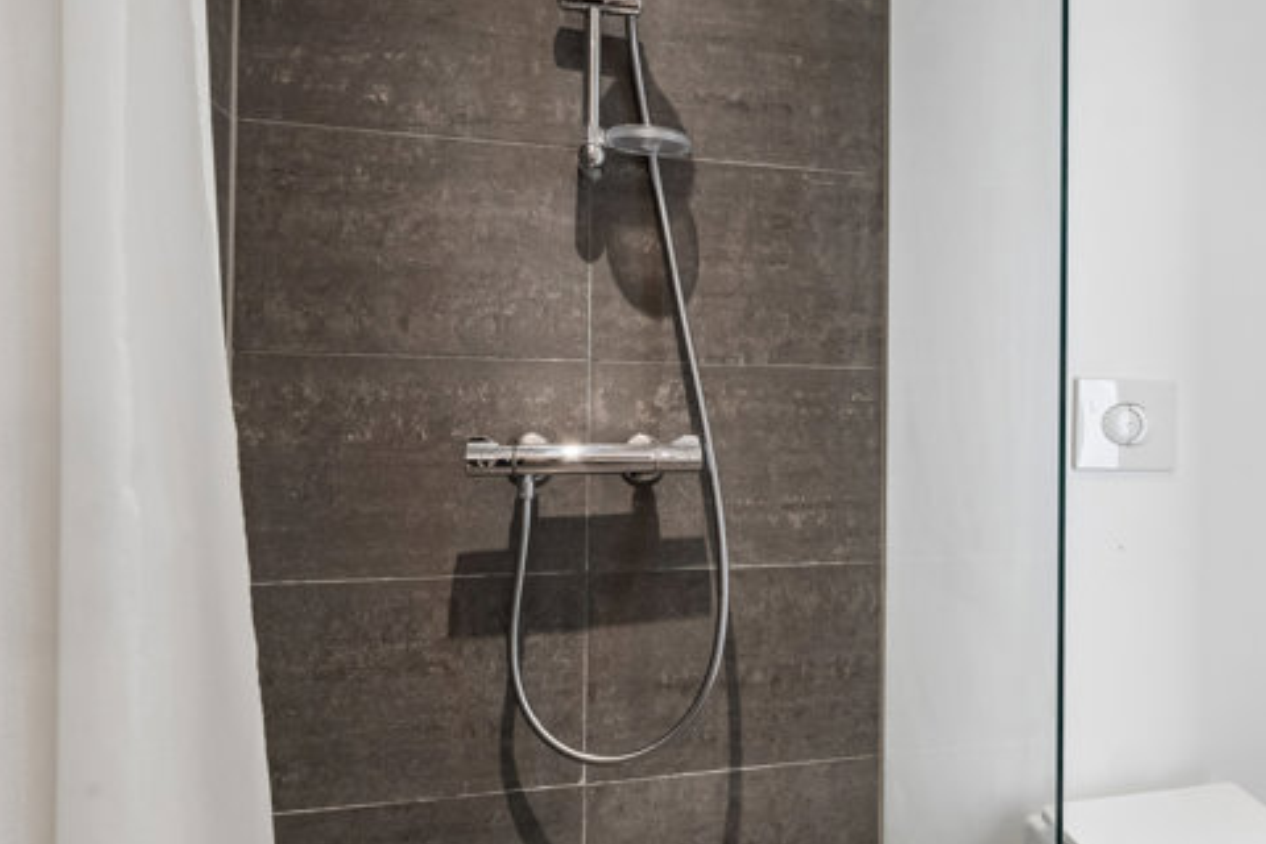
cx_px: 957
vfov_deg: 43.6
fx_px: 1055
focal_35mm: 30
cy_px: 386
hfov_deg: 58.5
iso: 200
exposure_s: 1/8
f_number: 8
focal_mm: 12
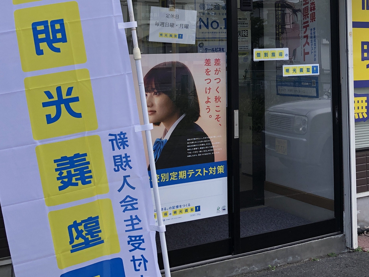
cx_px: 324
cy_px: 43
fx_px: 650
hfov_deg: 30.4
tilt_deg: +0.1
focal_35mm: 61
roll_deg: +1.0
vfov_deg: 23.6
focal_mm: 3.99
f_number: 1.8
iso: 20
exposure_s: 1/774
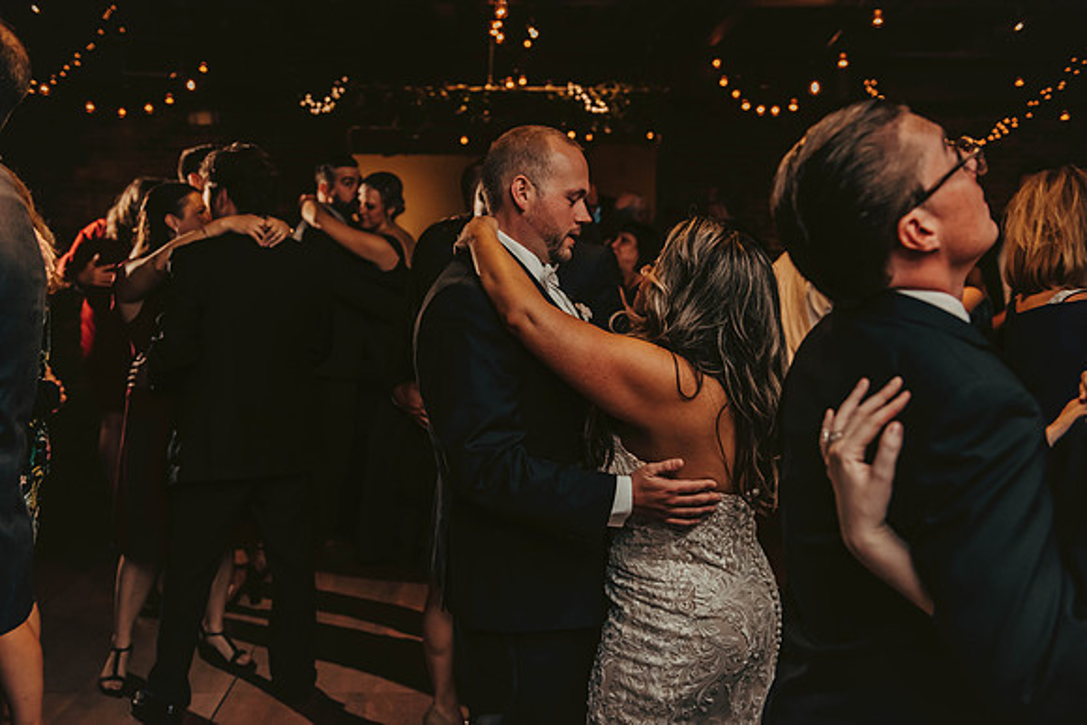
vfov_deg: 31.9
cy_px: 362
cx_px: 544
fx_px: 1268
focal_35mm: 42
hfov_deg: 46.4
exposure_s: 1/200
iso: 2000
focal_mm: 42
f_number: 3.2
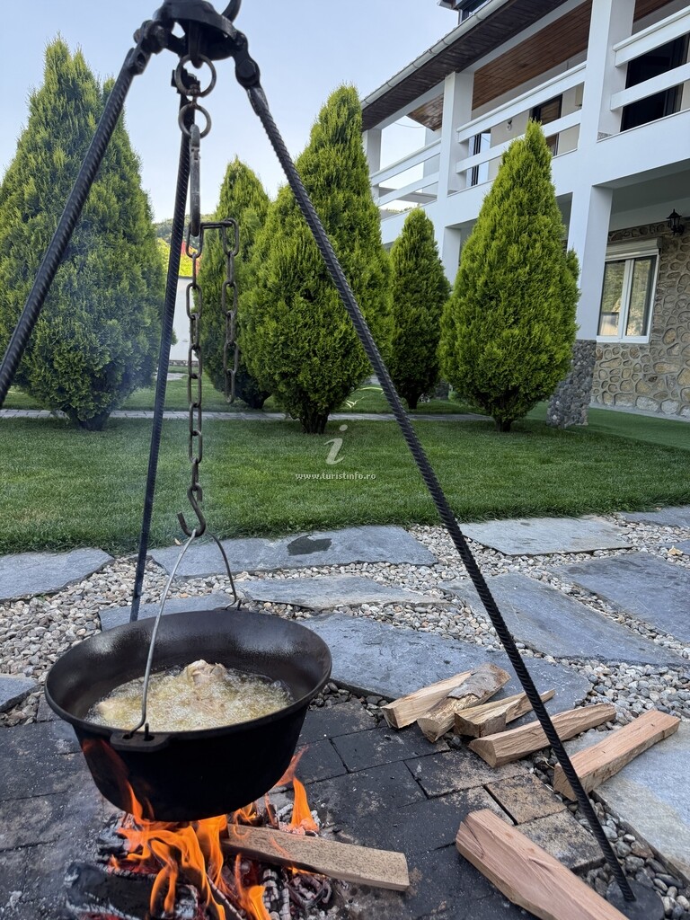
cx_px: 345
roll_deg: -3.4
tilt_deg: -10.0
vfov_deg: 71.6
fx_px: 638
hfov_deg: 56.8
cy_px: 460
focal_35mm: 24
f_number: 1.78
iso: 100
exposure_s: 1/456
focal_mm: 6.76
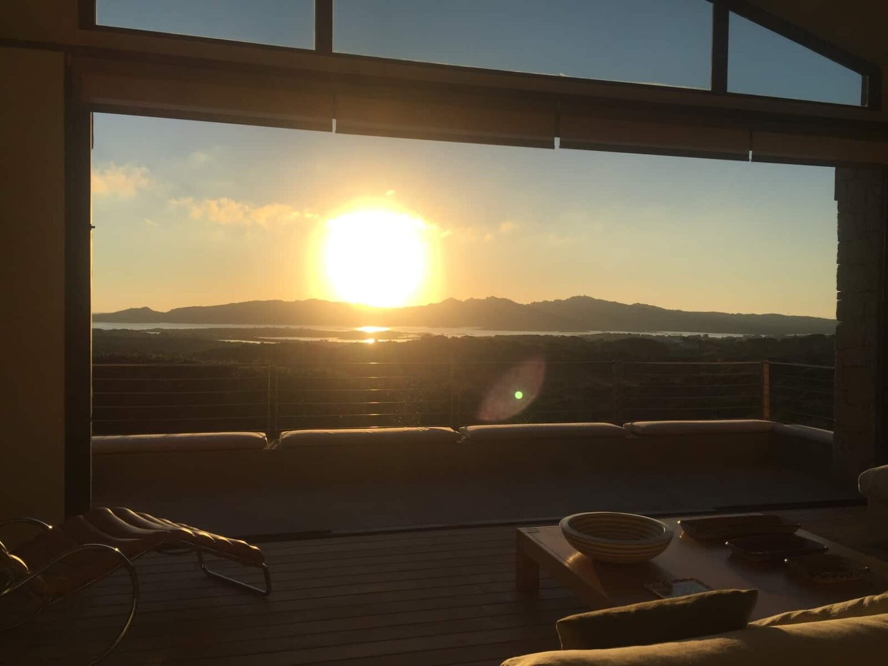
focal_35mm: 29
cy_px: 333
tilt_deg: -0.8
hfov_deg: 61.7
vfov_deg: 48.2
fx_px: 744
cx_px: 444
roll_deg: -1.8
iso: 32
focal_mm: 4.15
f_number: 2.2
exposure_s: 1/3968
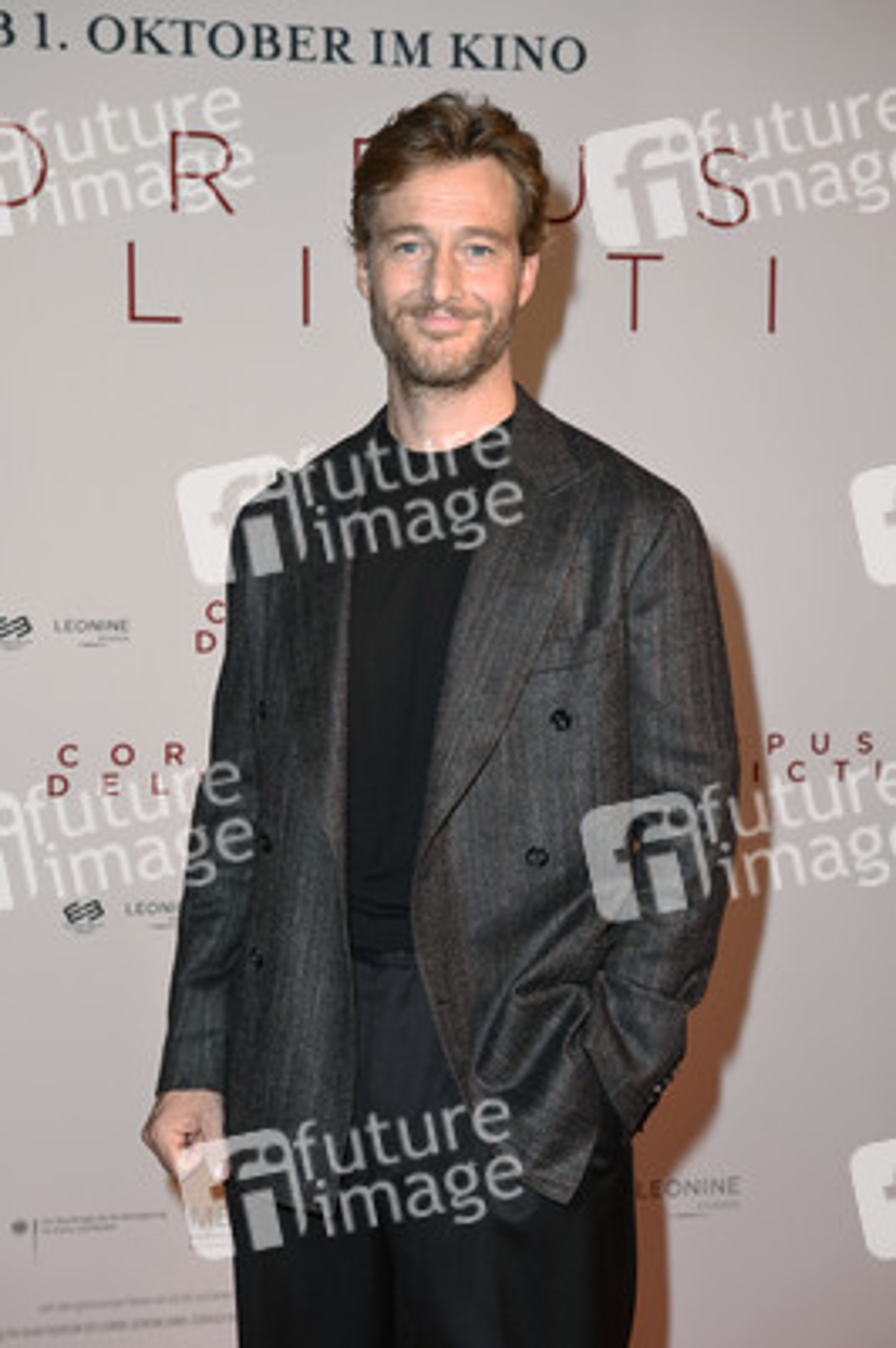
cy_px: 674
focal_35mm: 58
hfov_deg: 23.3
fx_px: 2169
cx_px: 448
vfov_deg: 34.5
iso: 500
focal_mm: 58
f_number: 6.3
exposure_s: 1/200
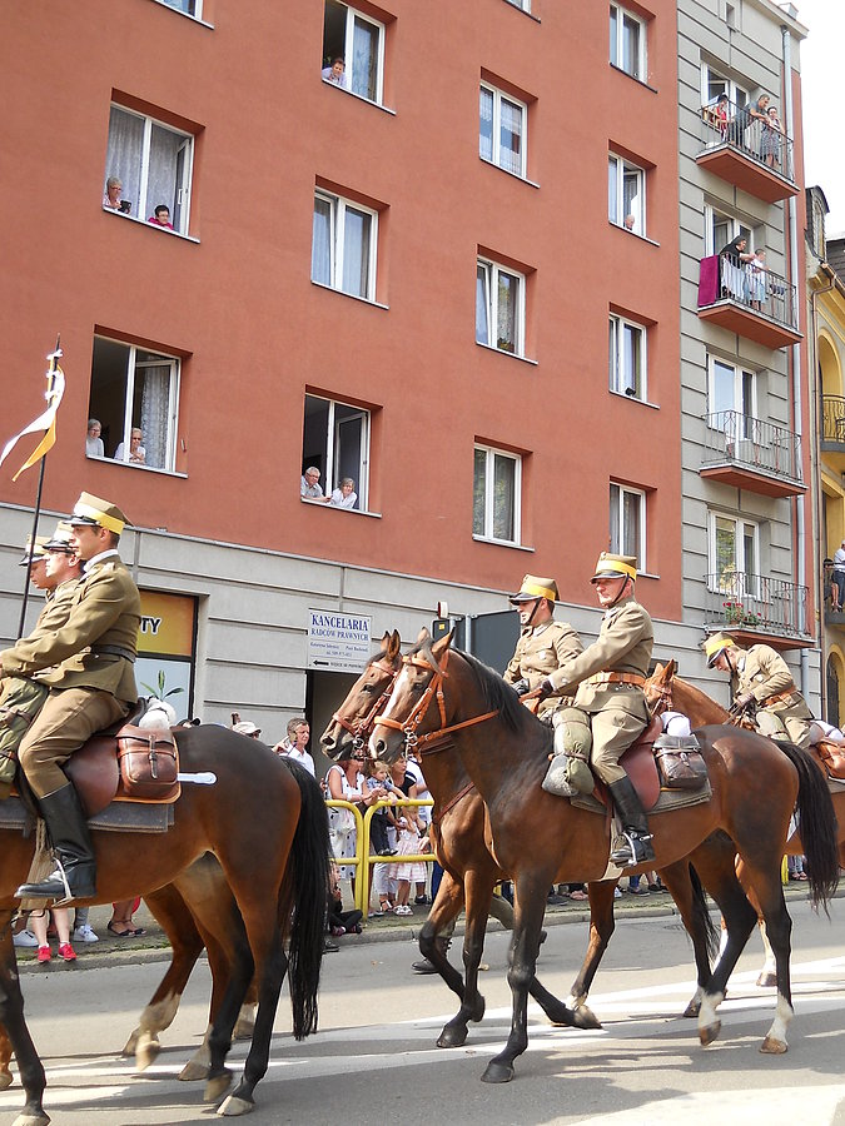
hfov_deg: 35.1
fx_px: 1334
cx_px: 422
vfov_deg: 45.8
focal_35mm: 41
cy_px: 563
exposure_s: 1/200
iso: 80
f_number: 3.1
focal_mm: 6.72
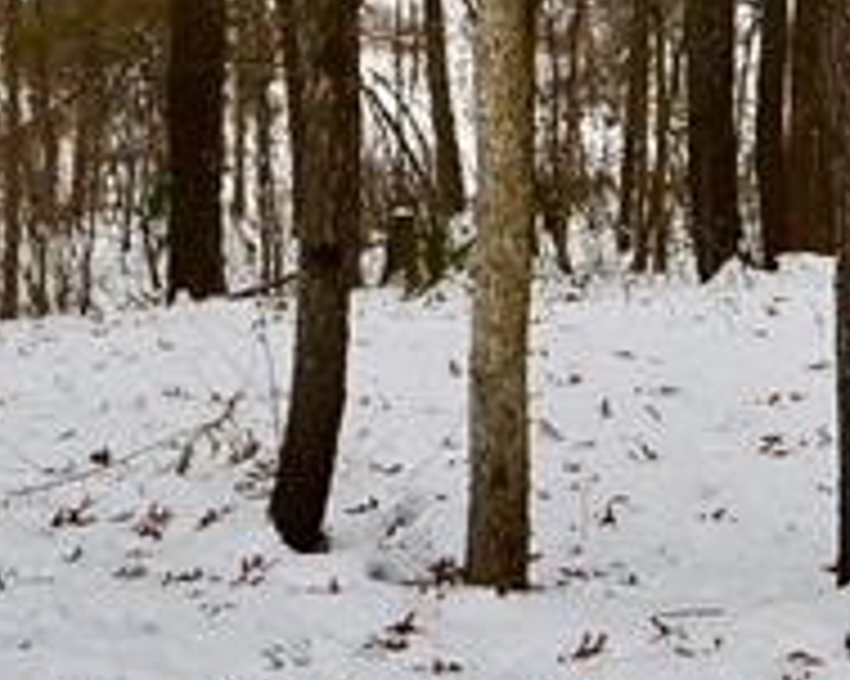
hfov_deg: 25.0
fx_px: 1911
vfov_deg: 18.8
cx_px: 522
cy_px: -176
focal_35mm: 76
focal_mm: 10
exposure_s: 1/100
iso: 200
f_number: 11
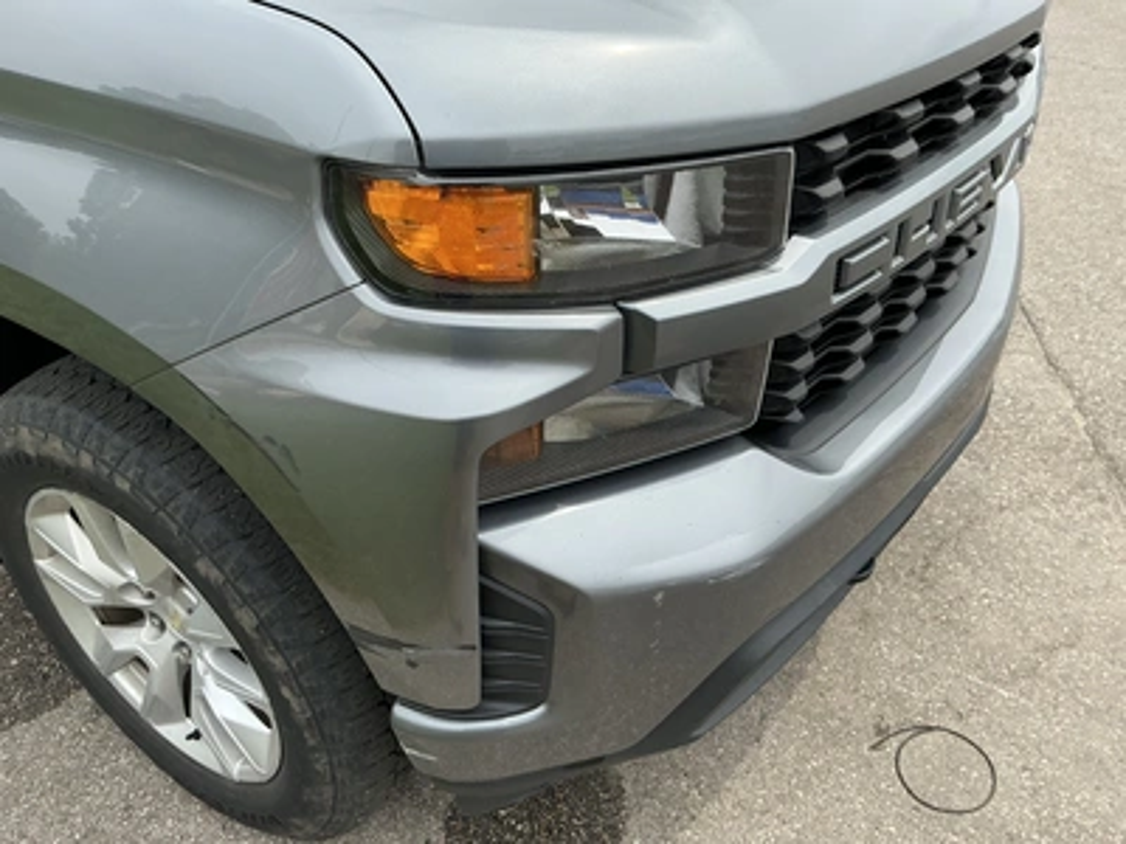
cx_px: 563
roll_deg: +3.9
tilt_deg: -30.5
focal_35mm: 28
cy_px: 422
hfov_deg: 63.4
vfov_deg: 49.7
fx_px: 911
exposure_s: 1/869
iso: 25
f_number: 1.8
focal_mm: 3
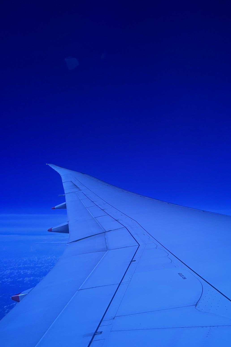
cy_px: 193
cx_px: 150
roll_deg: +0.8
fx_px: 337
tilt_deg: +3.7
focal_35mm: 35
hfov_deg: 37.5
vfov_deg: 54.3
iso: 250
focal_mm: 5.96
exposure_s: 1/60
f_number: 1.6
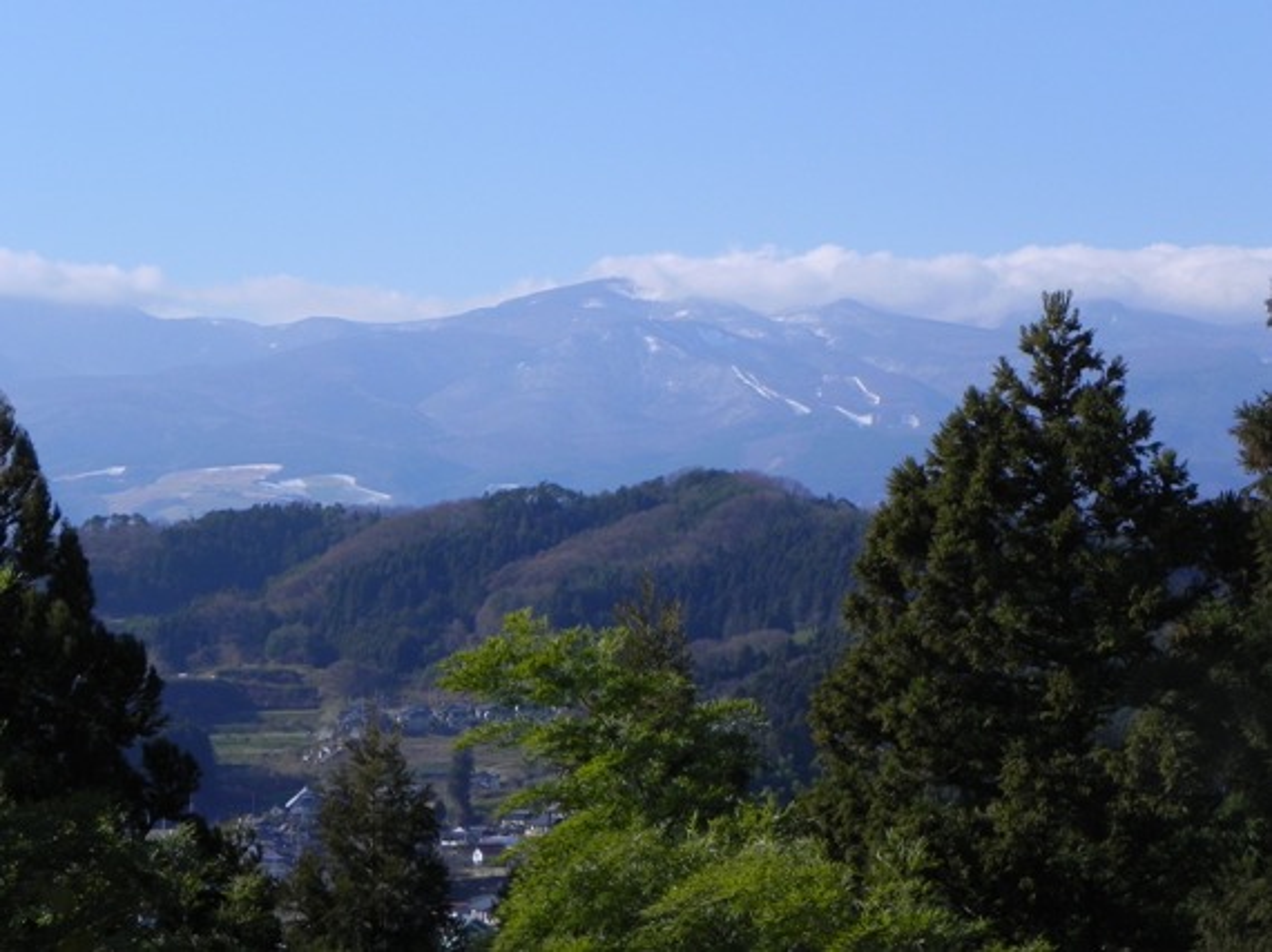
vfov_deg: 12.7
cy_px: 476
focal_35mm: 117
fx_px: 4297
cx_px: 636
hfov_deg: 16.8
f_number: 8
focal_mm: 20.8
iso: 160
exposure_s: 1/497
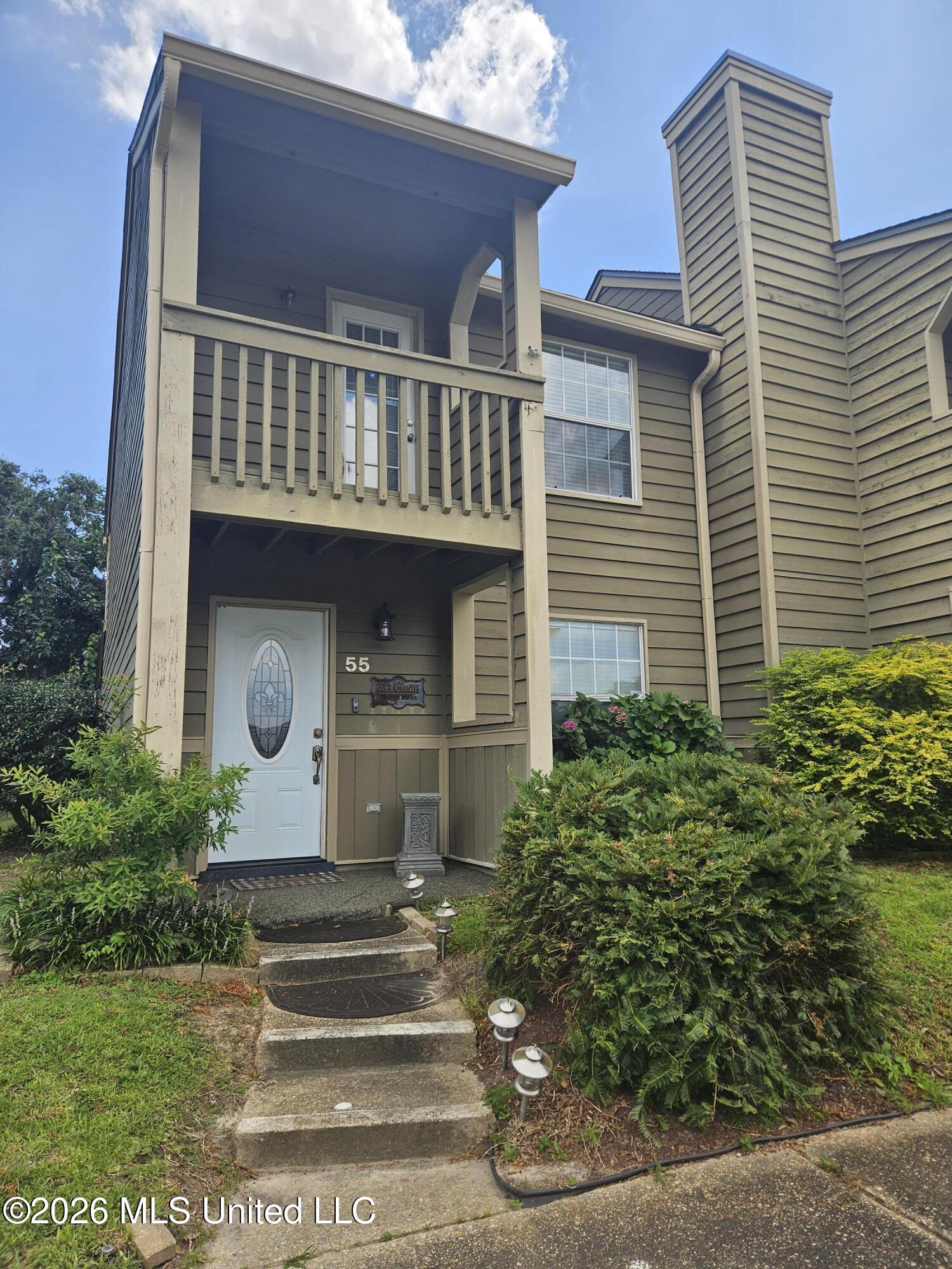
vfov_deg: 73.9
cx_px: 476
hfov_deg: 58.9
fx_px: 843
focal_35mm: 23
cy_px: 634
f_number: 1.8
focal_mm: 5.4
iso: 25
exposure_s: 1/1228
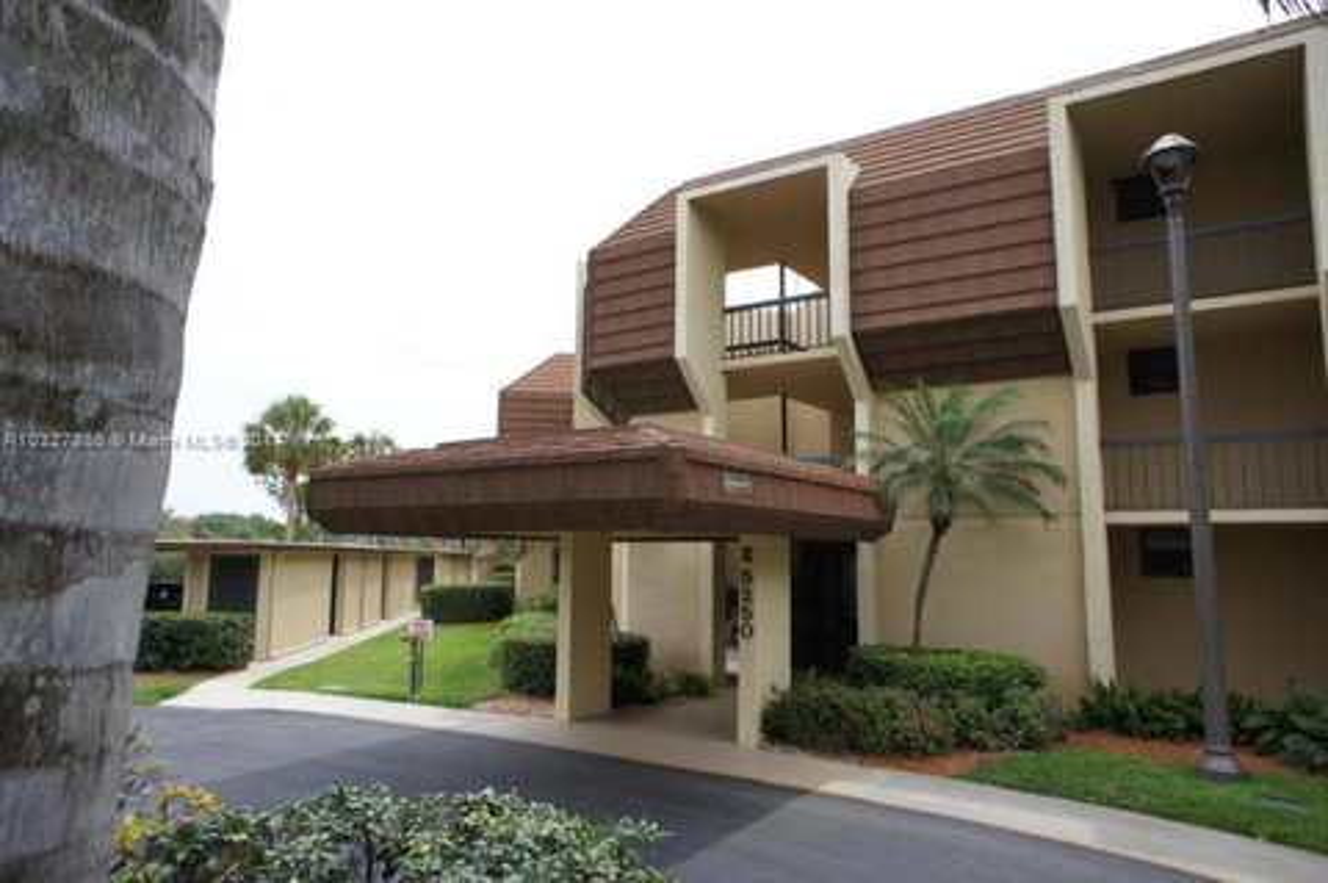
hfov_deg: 73.8
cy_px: 442
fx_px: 884
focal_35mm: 24
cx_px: 664
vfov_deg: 53.0
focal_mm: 16
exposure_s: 1/320
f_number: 6.3
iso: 200
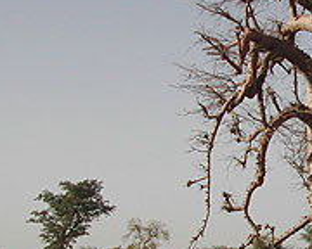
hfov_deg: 19.6
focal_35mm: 93
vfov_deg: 16.5
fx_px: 859
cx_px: 357
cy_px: 150
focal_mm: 8
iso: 100
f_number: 7.6
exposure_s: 1/277
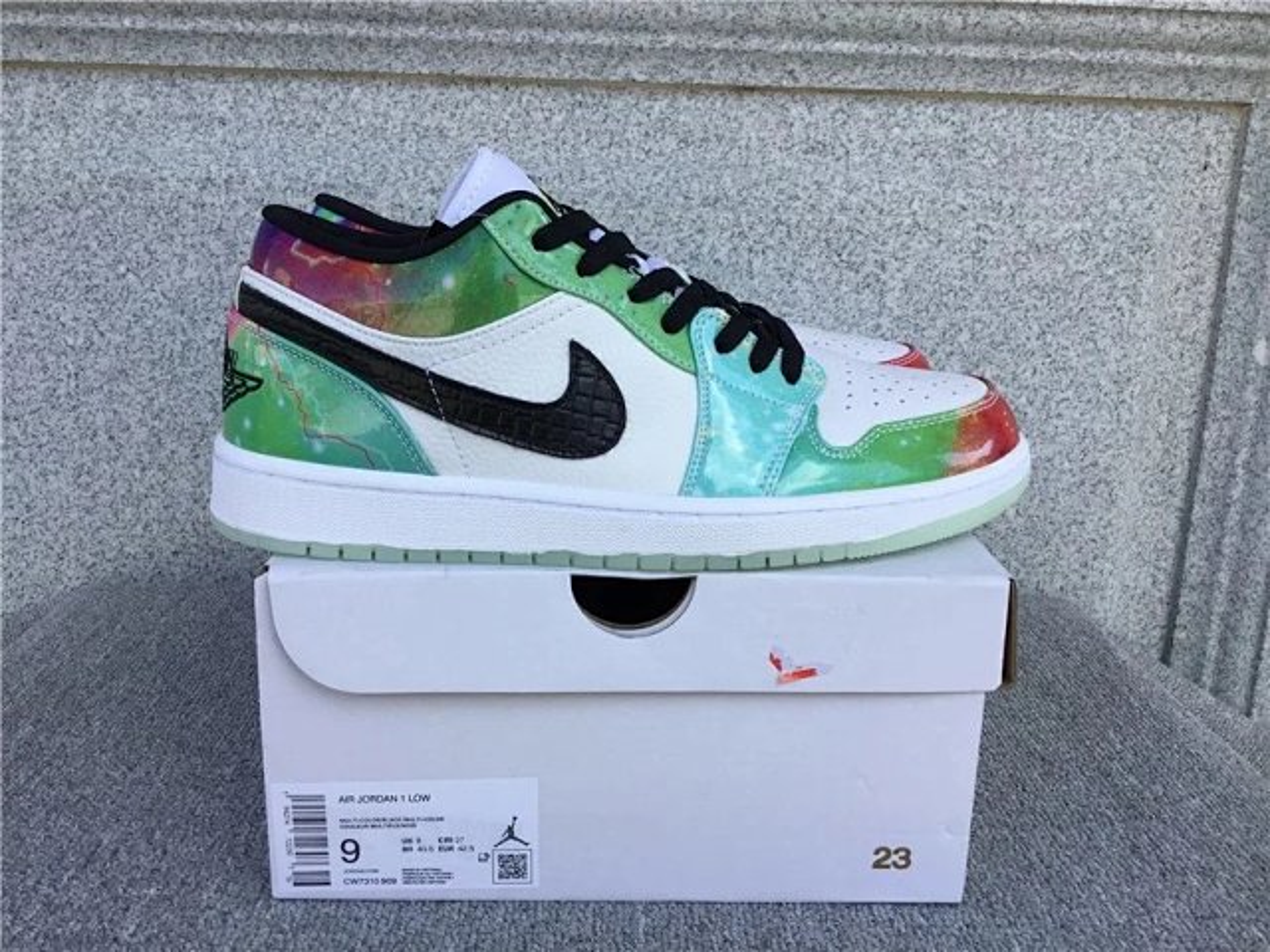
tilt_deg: -14.3
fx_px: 1137
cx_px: 635
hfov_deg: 58.4
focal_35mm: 31
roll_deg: -1.1
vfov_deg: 45.4
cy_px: 476
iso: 25
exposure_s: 1/310
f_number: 2.4
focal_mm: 3.3
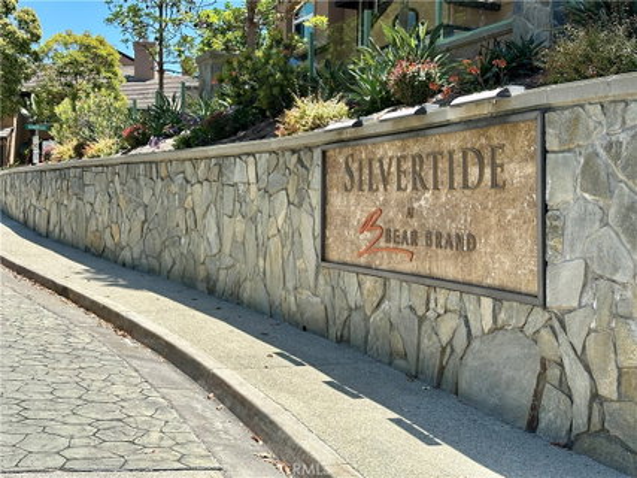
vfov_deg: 30.3
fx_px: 883
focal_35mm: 48
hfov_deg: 39.7
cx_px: 318
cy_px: 239
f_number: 1.78
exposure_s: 1/1815
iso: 64
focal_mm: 6.86
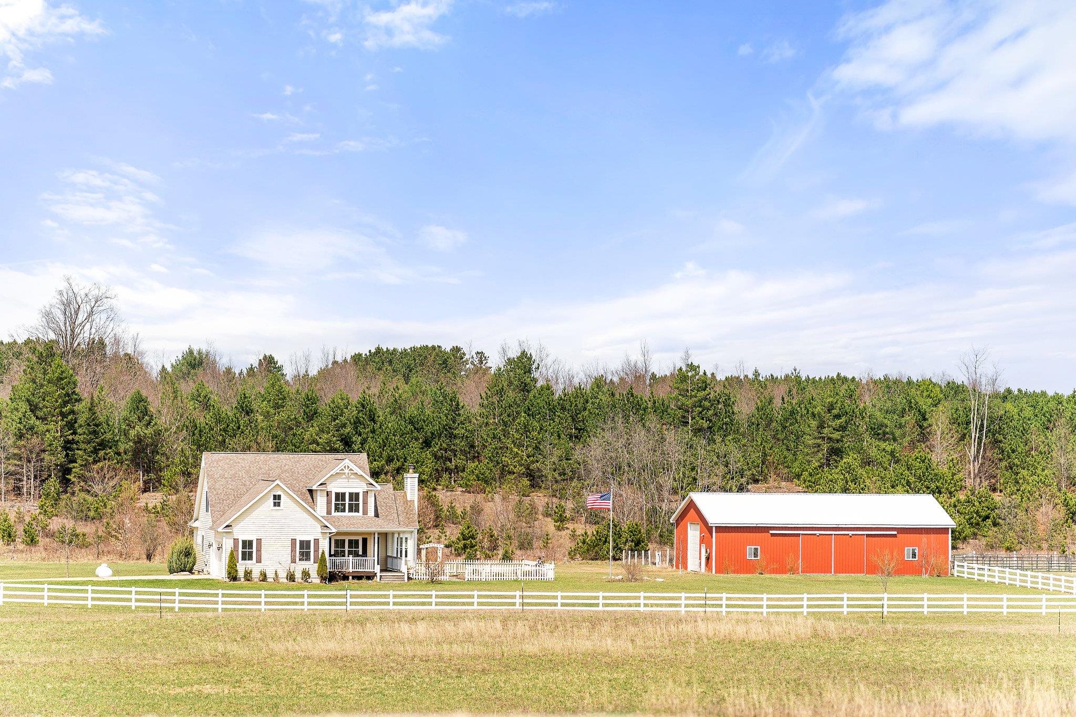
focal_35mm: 134
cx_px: 538
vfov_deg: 10.2
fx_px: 4004
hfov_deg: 15.3
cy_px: 358
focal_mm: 134
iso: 100
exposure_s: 1/1250
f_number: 3.5
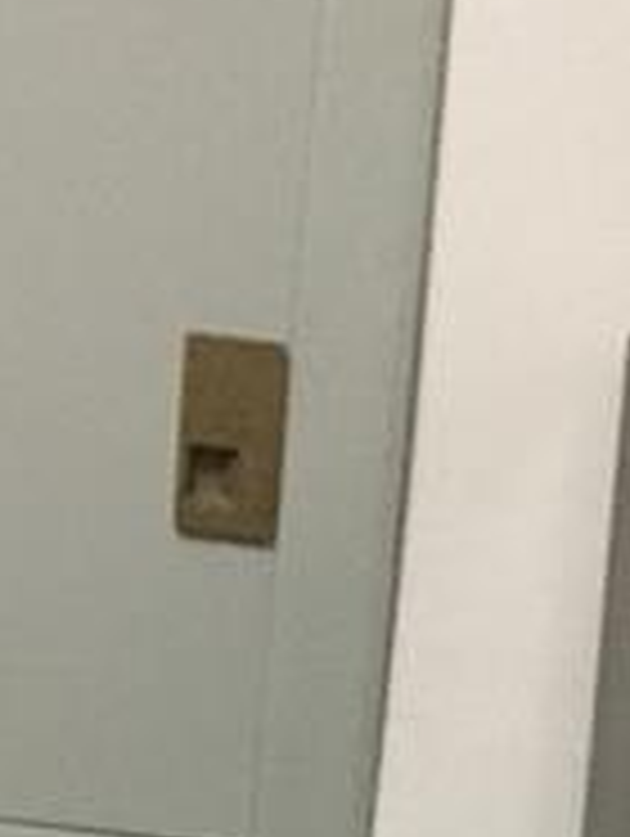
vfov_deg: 9.0
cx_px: 788
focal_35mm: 187
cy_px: 2340
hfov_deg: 7.9
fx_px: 4527
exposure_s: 1/17
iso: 250
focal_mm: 4.15
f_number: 2.2
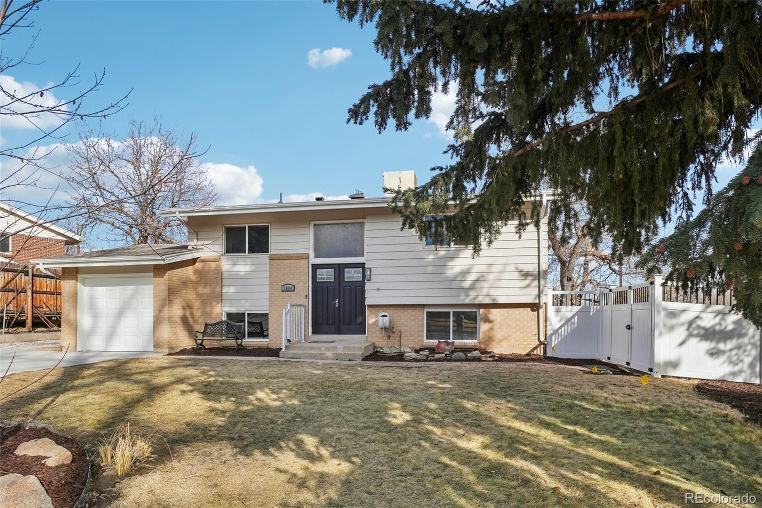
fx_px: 381
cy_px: 254
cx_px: 381
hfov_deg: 90.0
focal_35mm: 18
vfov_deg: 67.4
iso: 100
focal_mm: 12
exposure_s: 1/250
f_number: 8
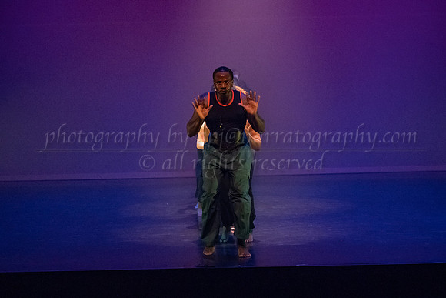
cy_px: 172
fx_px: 1296
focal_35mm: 105
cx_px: 236
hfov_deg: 19.5
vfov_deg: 13.1
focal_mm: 75
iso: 4000
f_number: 3.5
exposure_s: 1/400
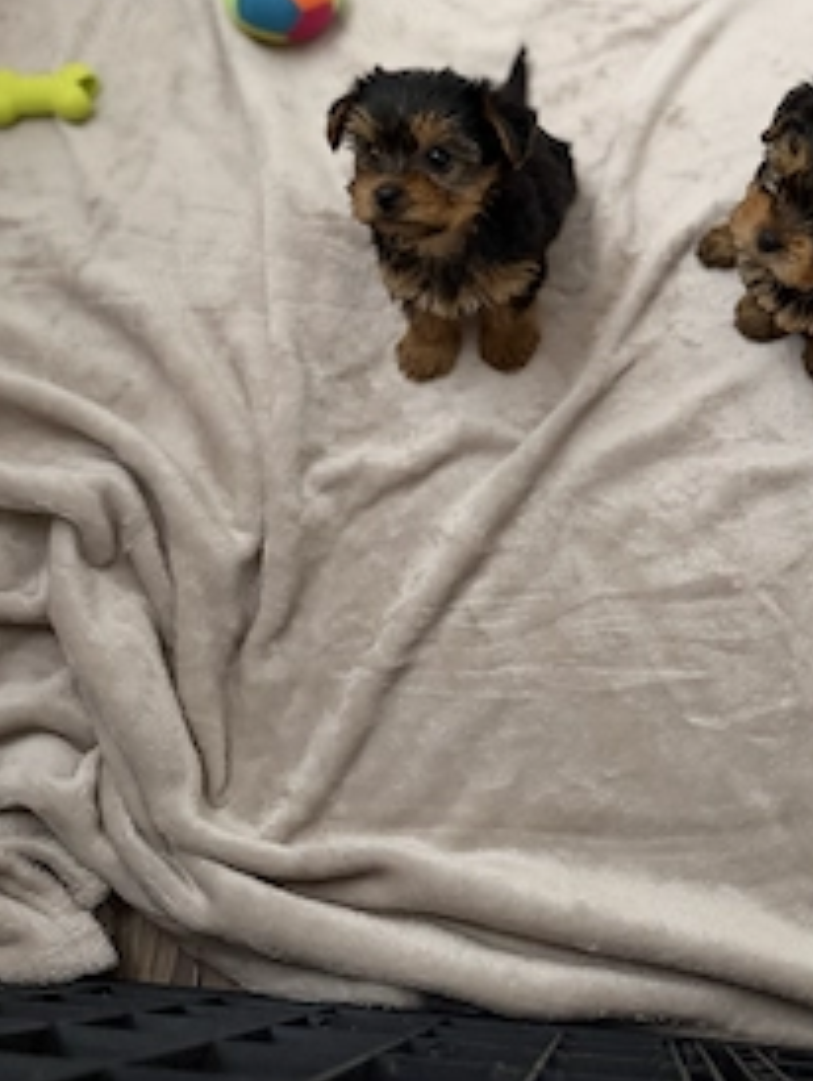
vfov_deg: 51.5
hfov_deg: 39.9
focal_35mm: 35
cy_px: 347
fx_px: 1094
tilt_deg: -62.2
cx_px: 580
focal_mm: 6.76
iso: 500
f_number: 1.78
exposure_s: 1/60
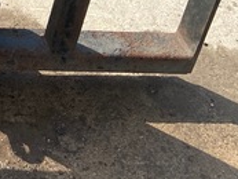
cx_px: -177
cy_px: -142
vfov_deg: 11.5
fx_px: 826
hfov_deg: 14.6
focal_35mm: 120
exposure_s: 1/1996
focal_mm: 4.25
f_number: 1.8
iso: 32
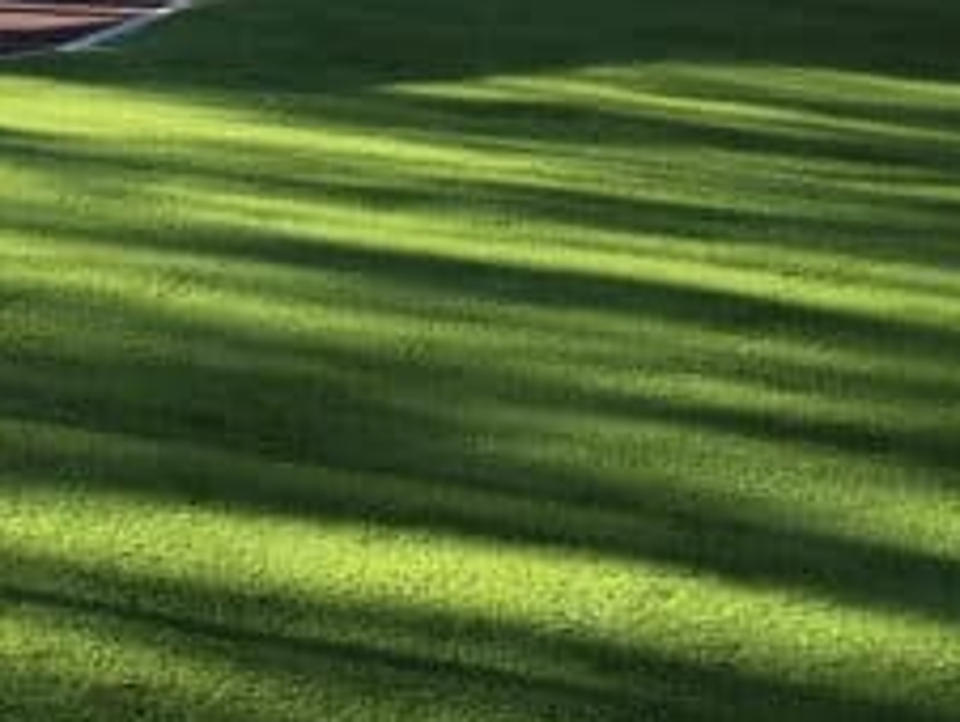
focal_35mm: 95
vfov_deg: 14.6
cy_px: -348
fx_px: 2637
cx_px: -13
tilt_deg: +0.3
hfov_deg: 20.0
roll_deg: -1.7
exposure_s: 1/600
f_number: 1.8
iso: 20
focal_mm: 4
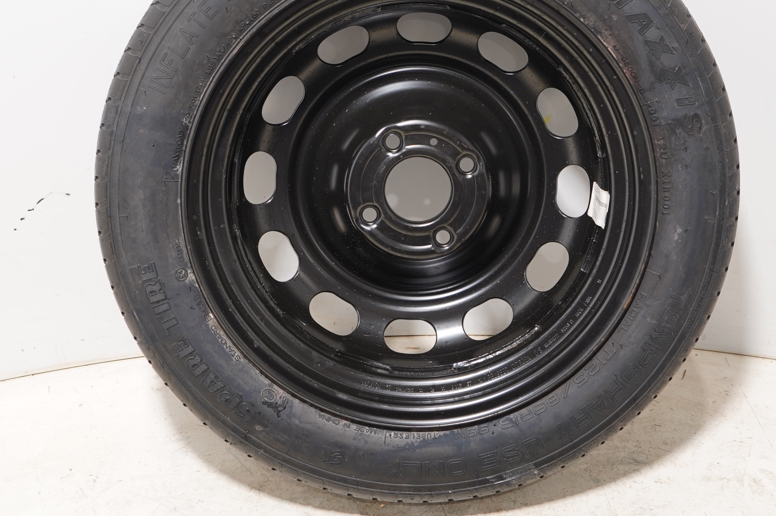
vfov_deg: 28.5
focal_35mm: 47
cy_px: 184
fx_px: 1012
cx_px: 414
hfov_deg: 41.9
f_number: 4
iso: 320
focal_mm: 24
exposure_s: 1/60
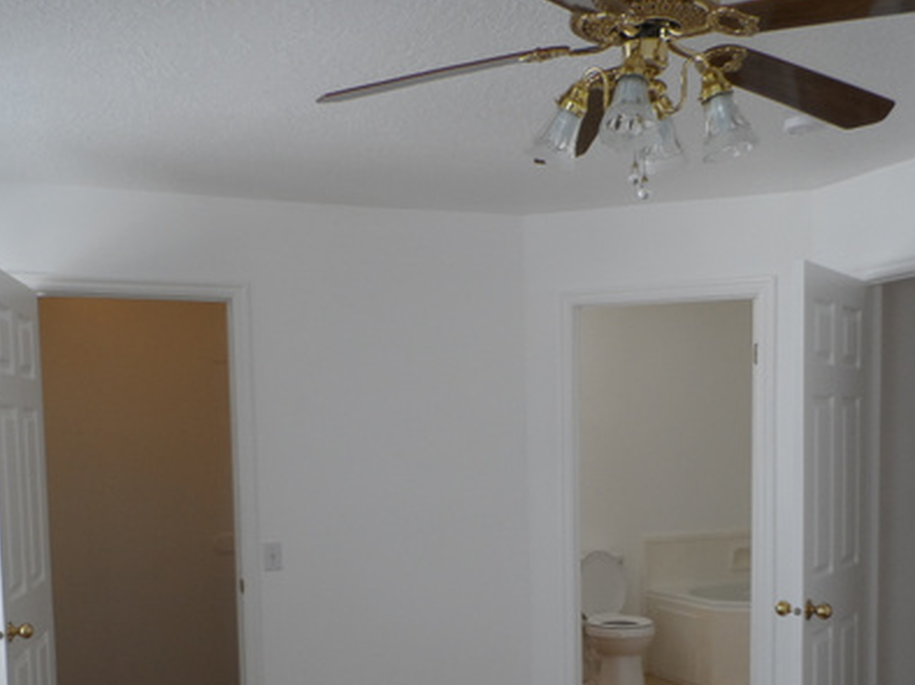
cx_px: 437
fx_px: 1030
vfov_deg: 35.6
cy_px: 548
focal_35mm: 39
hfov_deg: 47.9
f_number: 3.2
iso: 80
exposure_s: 1/180
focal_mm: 4
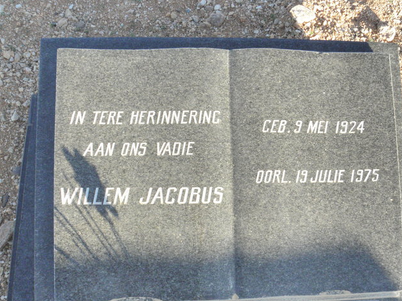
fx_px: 383
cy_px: 181
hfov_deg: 55.3
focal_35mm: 33
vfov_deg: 42.8
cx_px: 200
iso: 200
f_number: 6.3
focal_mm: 4.6
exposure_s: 1/160
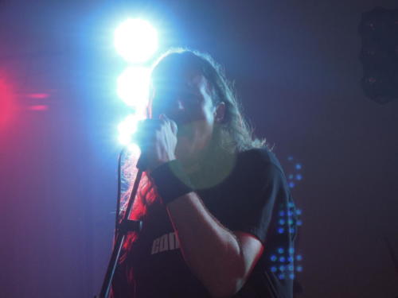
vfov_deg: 14.8
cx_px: 199
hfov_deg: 19.6
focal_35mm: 100
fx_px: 1150
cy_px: 149
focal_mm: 17.9
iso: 400
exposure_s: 1/80
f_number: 4.9
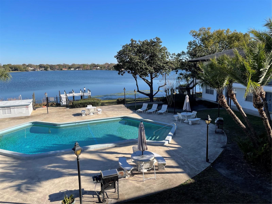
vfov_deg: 53.1
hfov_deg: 67.3
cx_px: 136
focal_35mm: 26
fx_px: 204
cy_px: 102
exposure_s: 1/2817
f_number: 1.6
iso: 32
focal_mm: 4.2
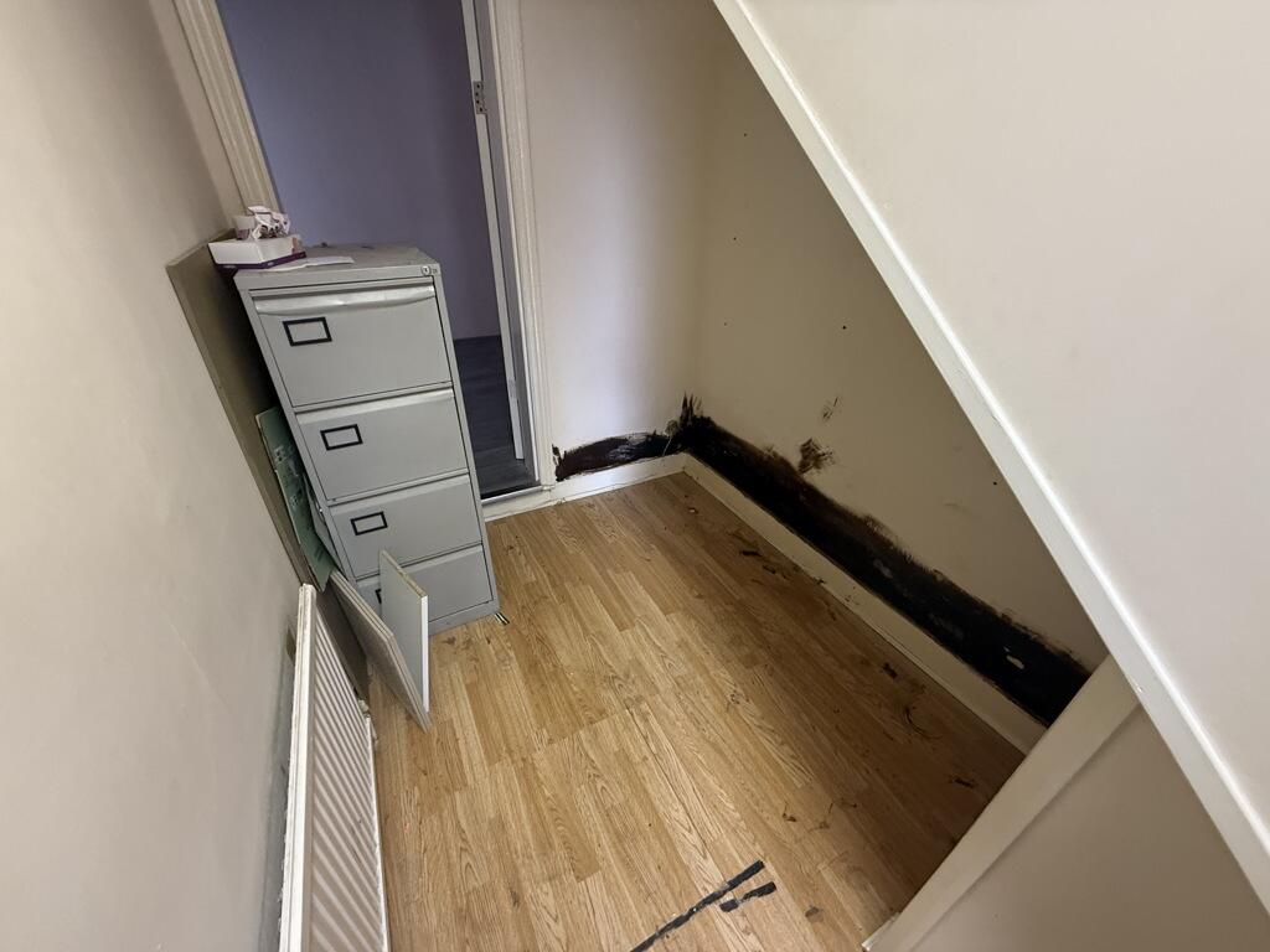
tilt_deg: -31.1
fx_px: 514
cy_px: 476
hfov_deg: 102.1
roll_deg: -1.3
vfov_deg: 85.7
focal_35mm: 14
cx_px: 635
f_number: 2.2
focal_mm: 2.22
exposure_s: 1/50
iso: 320
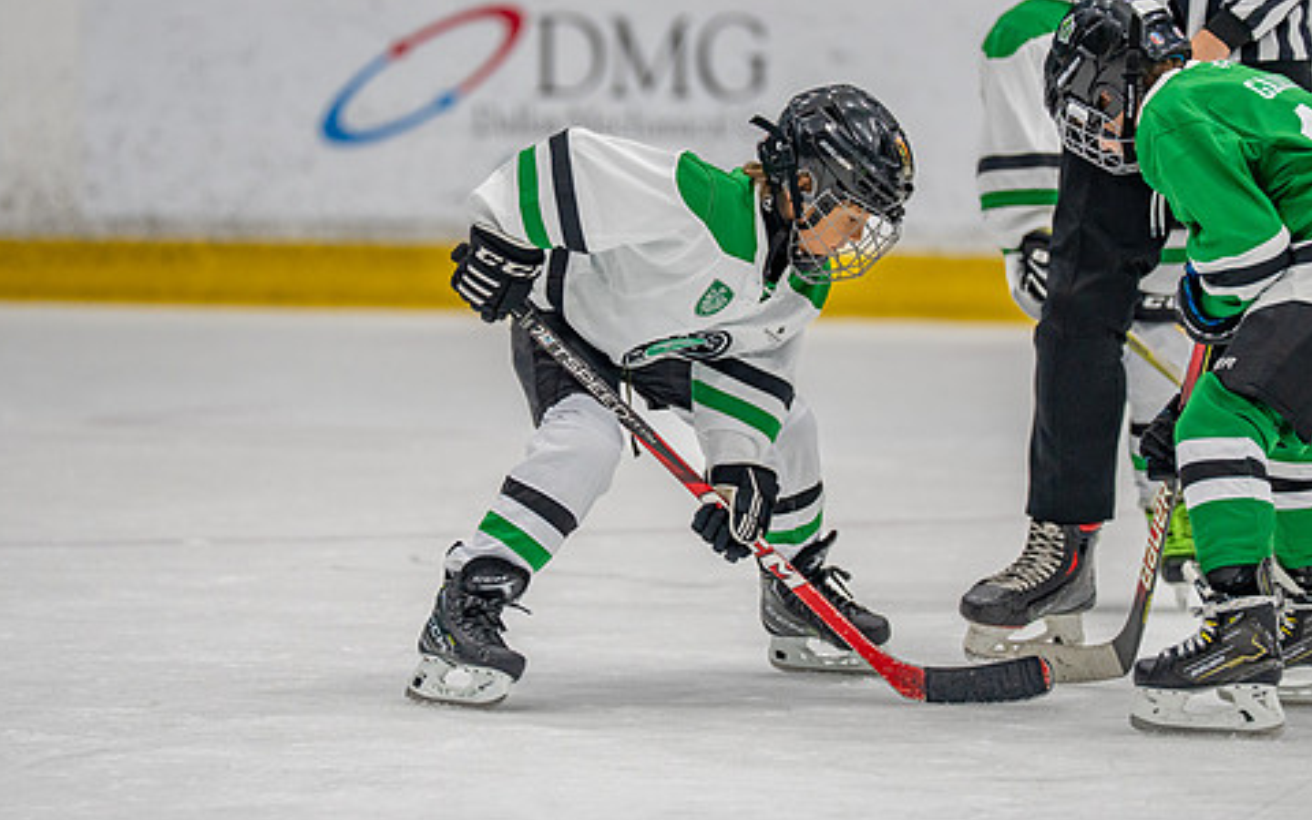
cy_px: 273
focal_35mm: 285
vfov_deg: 4.6
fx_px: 10191
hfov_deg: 7.4
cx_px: 684
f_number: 2.8
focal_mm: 200
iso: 800
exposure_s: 1/1250
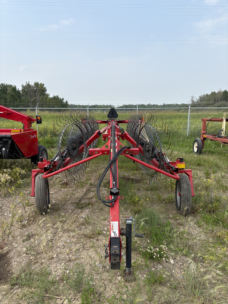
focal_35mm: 26
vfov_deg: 67.3
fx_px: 228
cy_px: 152
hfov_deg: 53.1
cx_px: 114
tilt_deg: -9.8
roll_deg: -0.1
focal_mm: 5.96
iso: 50
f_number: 1.6
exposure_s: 1/2538
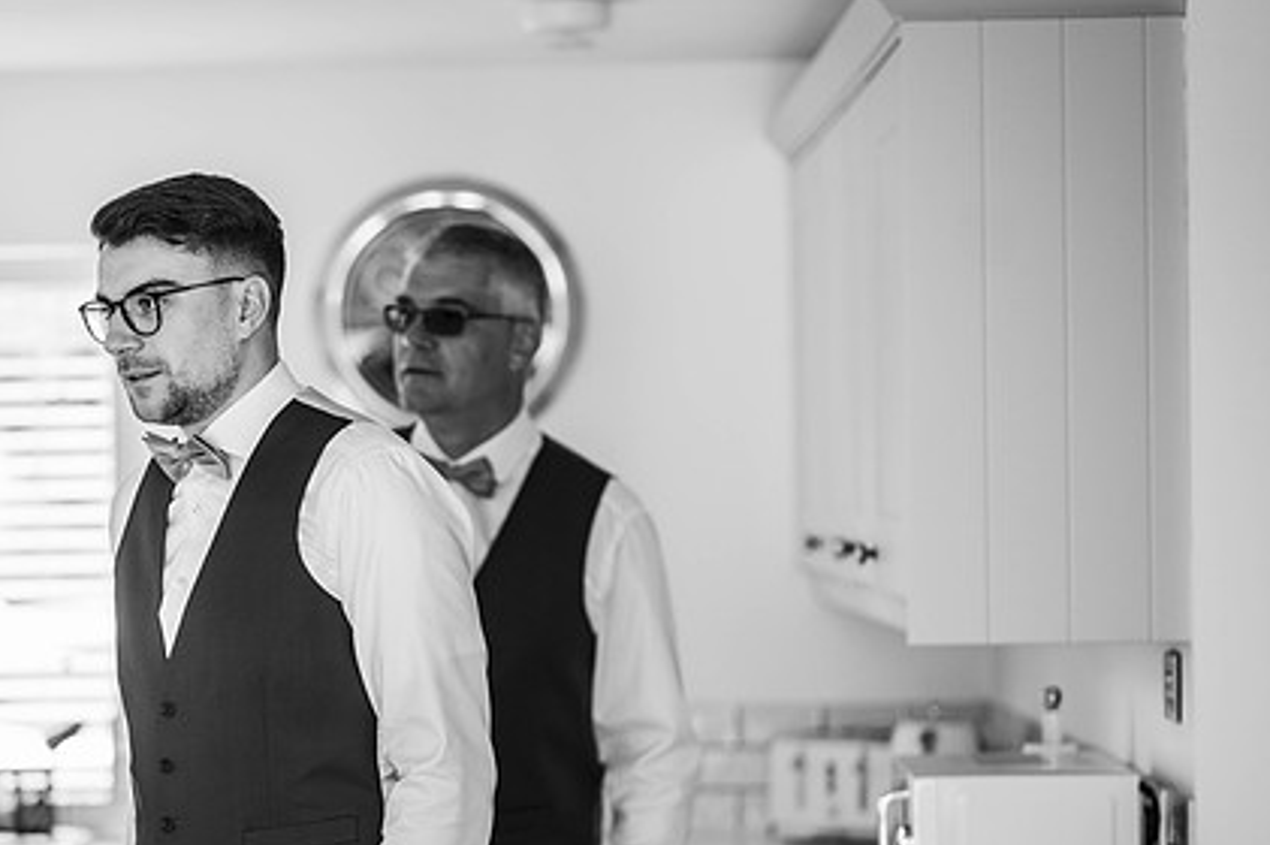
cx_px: 462
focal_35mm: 117
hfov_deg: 17.5
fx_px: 4124
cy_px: 543
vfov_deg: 11.7
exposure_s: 1/200
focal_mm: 85
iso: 110
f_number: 1.8
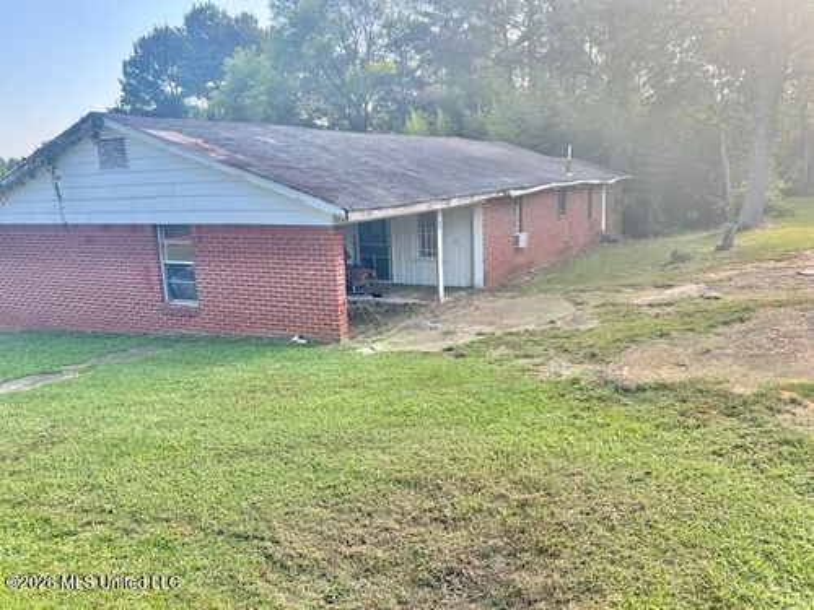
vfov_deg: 53.1
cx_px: 407
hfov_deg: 67.3
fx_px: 611
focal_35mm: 26
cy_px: 305
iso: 50
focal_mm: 5.7
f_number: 1.5
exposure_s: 1/552
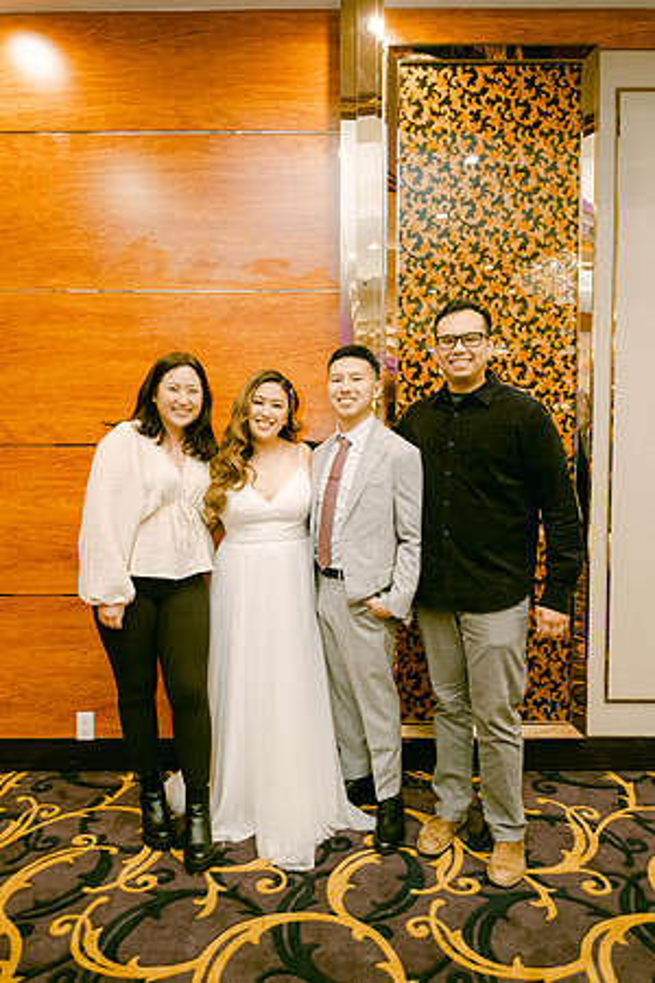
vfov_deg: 73.7
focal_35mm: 24
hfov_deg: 53.1
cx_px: 328
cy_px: 492
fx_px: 655
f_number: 2.8
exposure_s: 1/125
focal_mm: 16
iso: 800
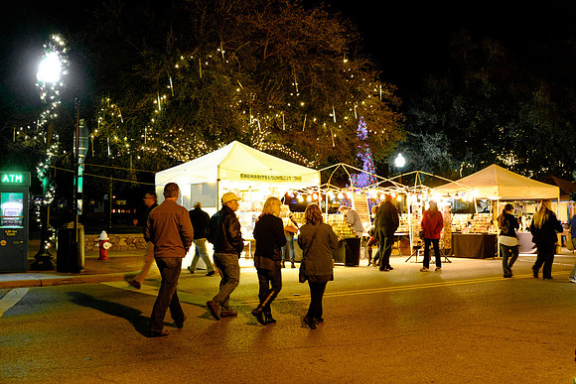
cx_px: 288
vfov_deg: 31.8
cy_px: 192
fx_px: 675
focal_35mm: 42
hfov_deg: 46.2
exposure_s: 1/30
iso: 1250
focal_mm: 26.5
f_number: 3.2
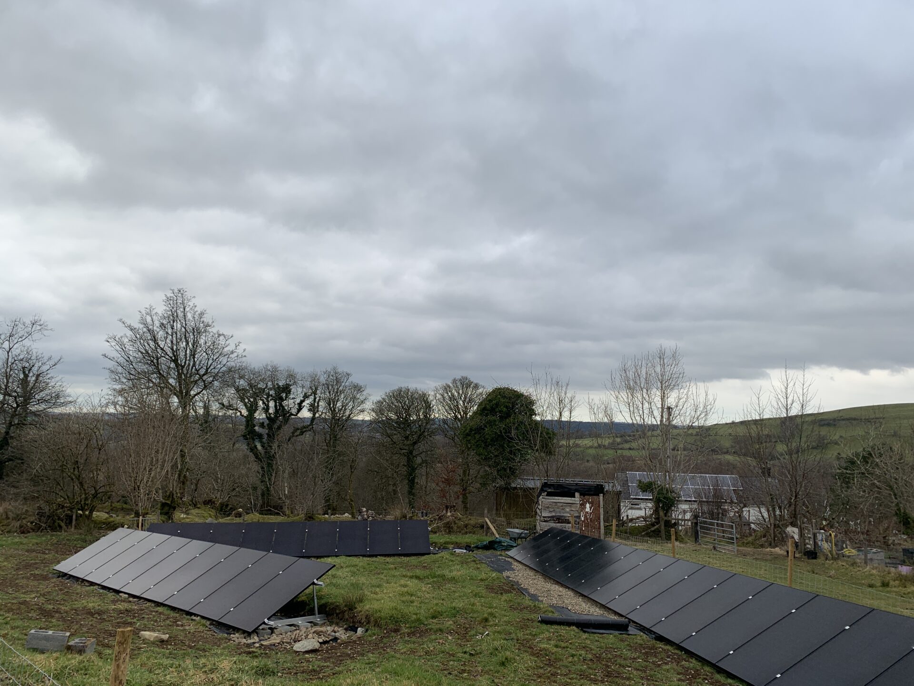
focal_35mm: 26
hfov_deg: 67.3
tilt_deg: +4.5
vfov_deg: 53.1
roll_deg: -1.4
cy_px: 343
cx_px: 457
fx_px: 687
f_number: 1.8
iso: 25
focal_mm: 4.25
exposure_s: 1/439
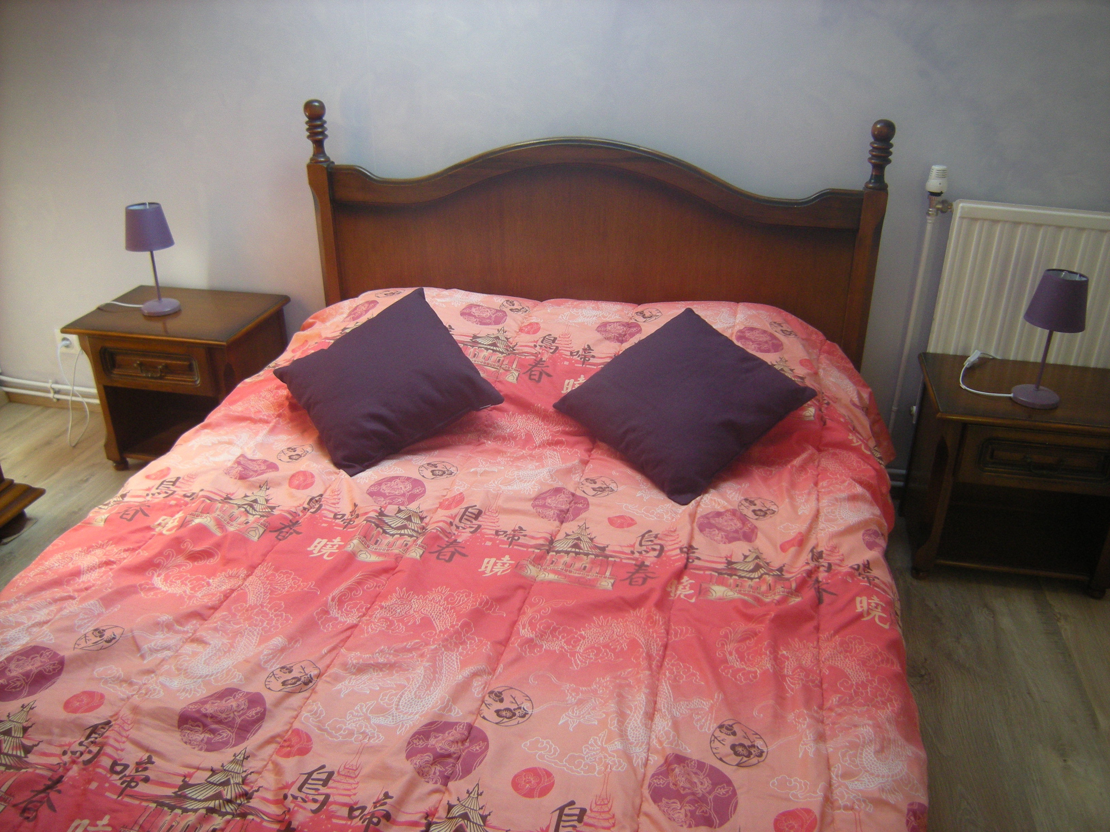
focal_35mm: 28
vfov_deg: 49.7
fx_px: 898
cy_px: 416
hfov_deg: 63.4
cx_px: 555
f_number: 2.8
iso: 157
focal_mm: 4.7
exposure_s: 1/53.8
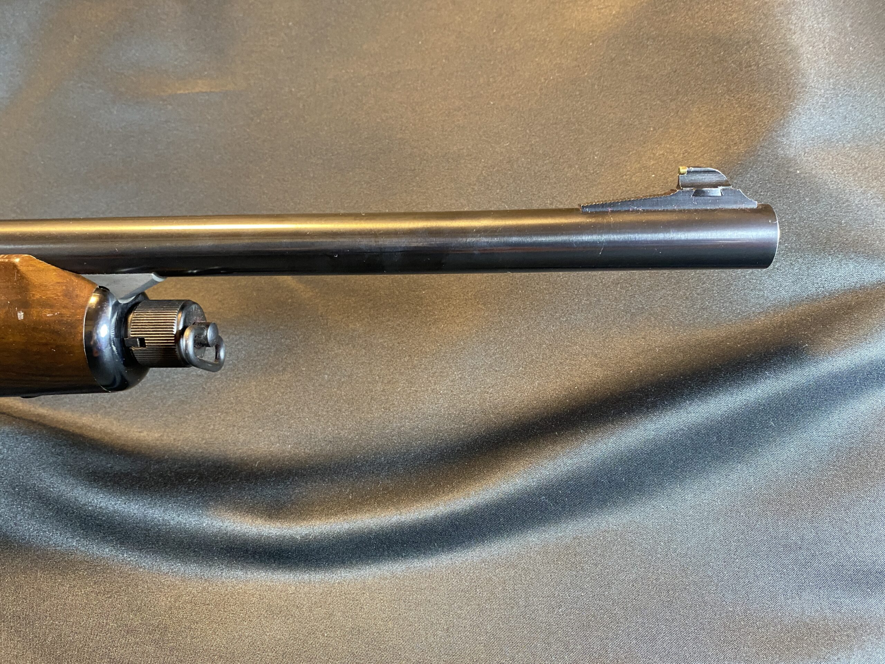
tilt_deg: -12.2
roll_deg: +1.7
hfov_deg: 67.3
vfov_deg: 53.1
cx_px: 442
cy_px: 332
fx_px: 665
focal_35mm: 26
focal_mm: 4.25
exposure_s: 1/60
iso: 400
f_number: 1.8
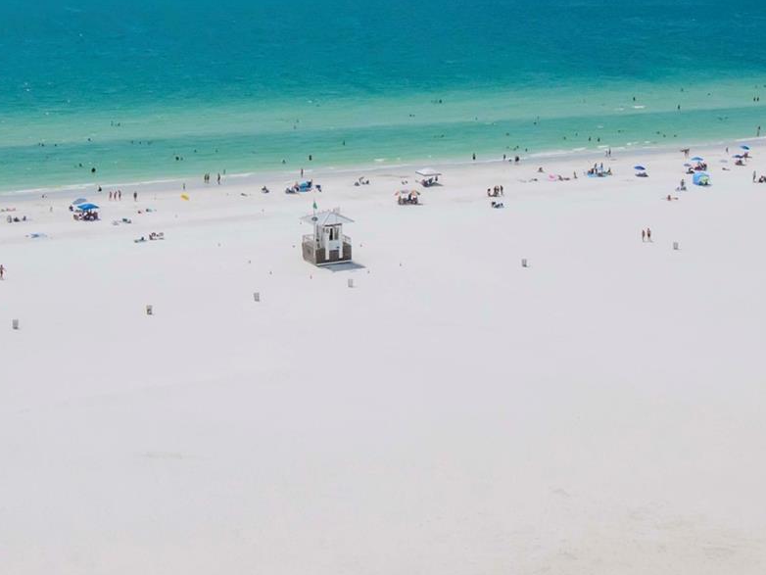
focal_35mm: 59
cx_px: 290
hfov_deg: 32.5
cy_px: 127
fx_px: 1306
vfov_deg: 24.5
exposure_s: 1/2000
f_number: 20
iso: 800
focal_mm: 20
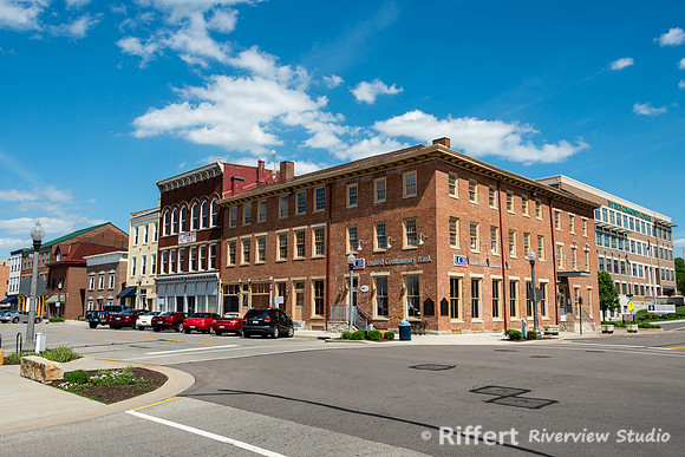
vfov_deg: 44.9
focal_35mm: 29
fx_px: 554
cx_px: 342
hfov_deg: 63.5
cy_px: 228
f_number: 9
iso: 100
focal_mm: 28
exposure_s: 1/320
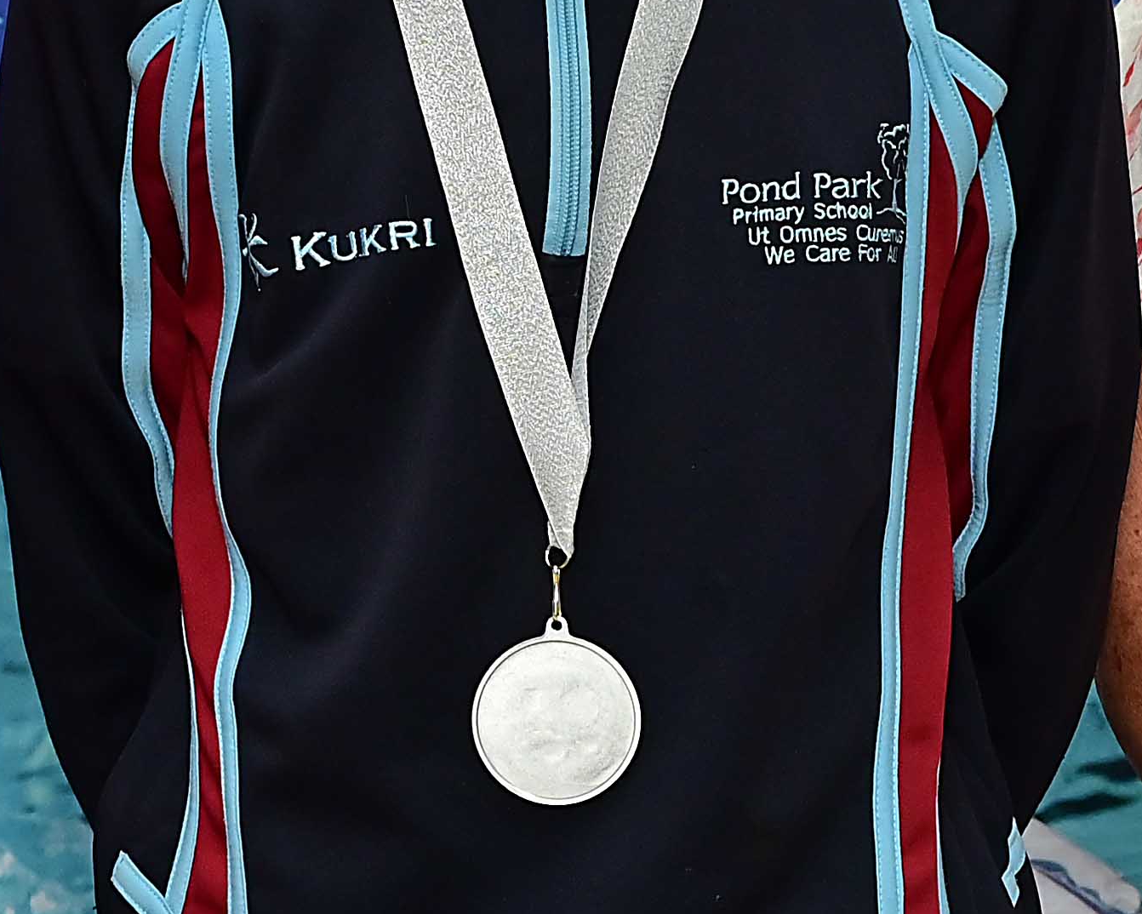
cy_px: 300
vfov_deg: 11.6
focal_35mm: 133
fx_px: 4500
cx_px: 317
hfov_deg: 14.4
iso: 1000
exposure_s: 1/160
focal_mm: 31.5
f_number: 9
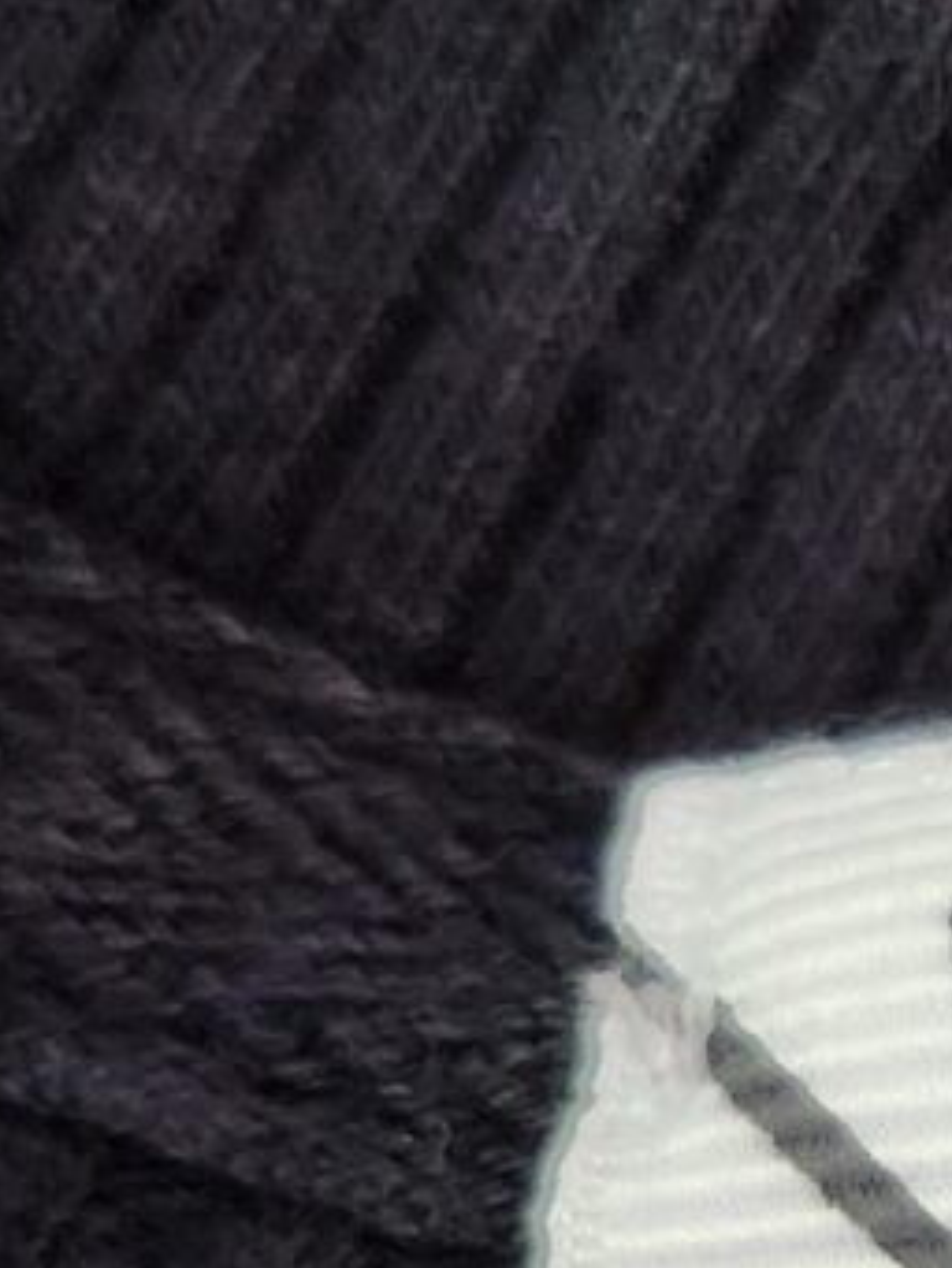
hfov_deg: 9.7
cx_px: 2168
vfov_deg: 14.0
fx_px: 5057
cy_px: 1361
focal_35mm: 138
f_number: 1.8
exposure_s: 1/60
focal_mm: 5.54
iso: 640
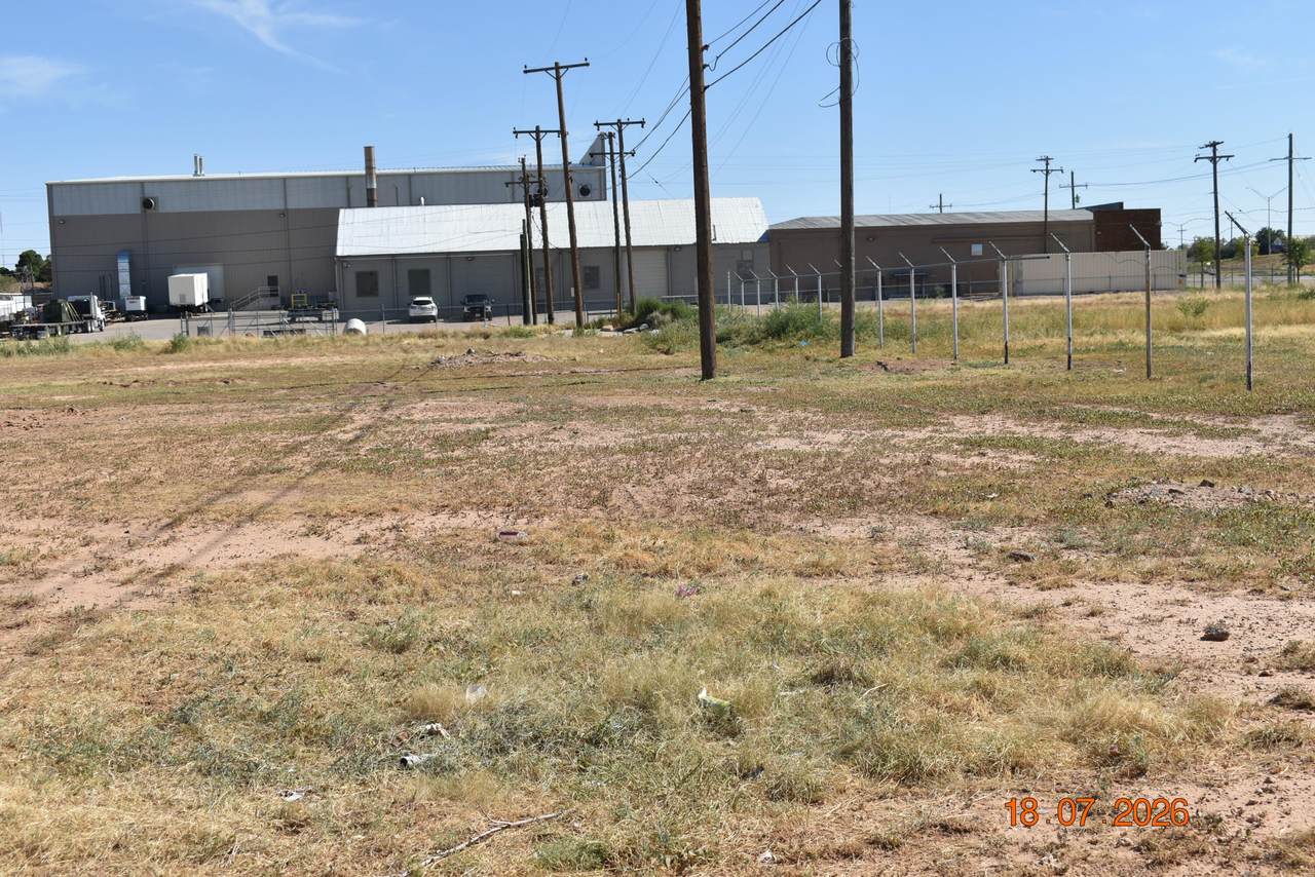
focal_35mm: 46
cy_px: 438
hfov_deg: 42.3
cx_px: 658
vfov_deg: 29.0
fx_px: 1699
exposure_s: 1/320
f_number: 9
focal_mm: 31
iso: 100
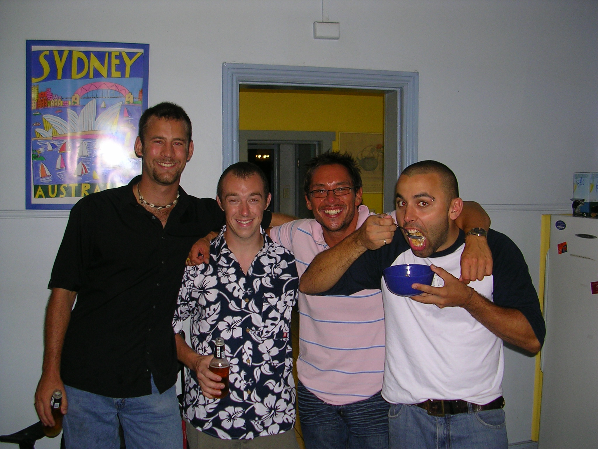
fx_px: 656
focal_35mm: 38
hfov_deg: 49.0
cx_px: 299
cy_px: 224
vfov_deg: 37.7
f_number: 2.8
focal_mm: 5.8
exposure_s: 1/60.1
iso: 50
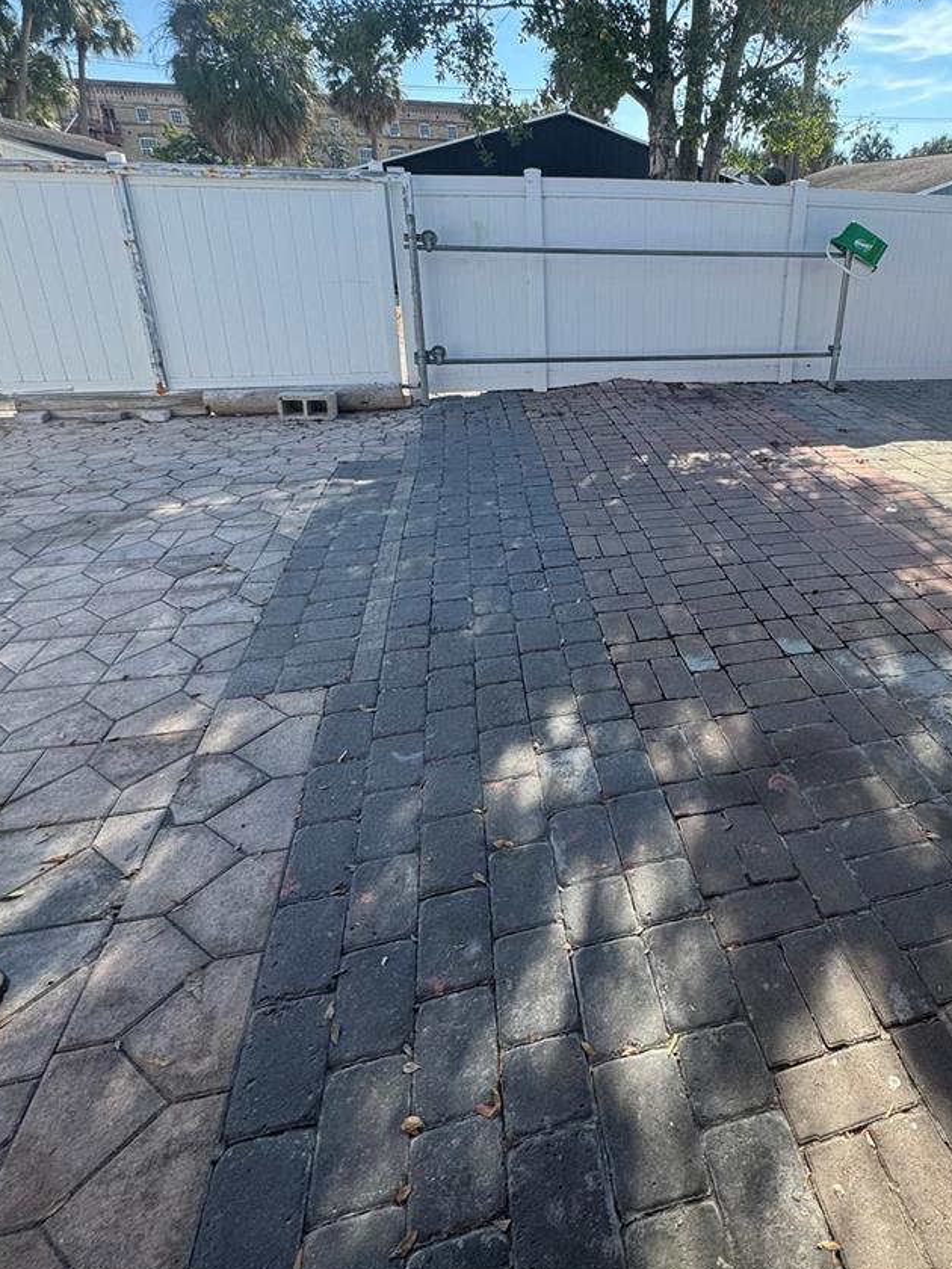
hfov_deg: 64.0
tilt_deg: -17.9
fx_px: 733
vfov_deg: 80.7
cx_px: 645
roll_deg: -0.1
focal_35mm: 20
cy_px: 505
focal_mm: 2.22
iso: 50
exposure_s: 1/693
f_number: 2.2
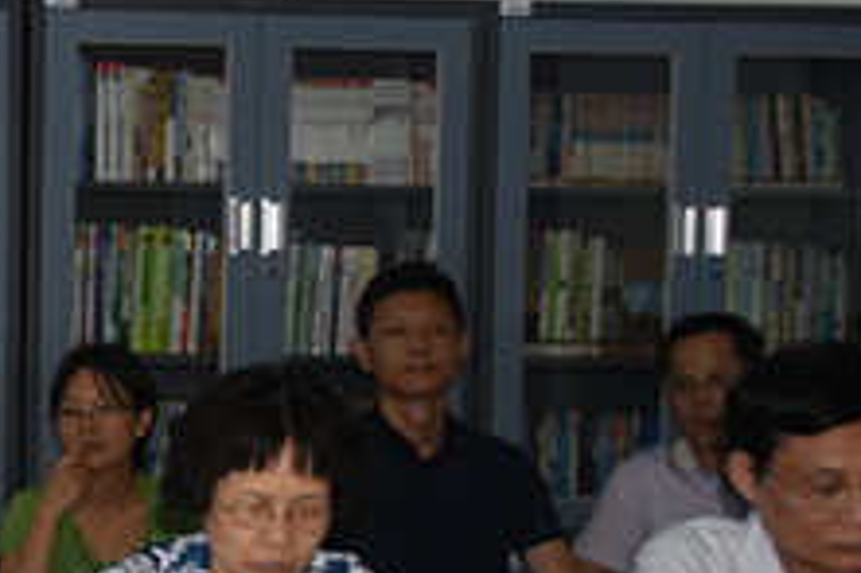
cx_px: -382
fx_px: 2270
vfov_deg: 14.3
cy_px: 409
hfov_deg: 19.2
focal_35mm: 95
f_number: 3.5
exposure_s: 1/20
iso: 100
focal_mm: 20
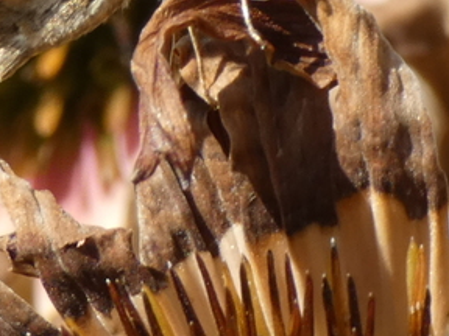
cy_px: -84
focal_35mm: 485
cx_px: 175
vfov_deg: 3.1
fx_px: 6291
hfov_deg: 4.1
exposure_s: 1/100
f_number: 5.4
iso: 80
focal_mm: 29.5
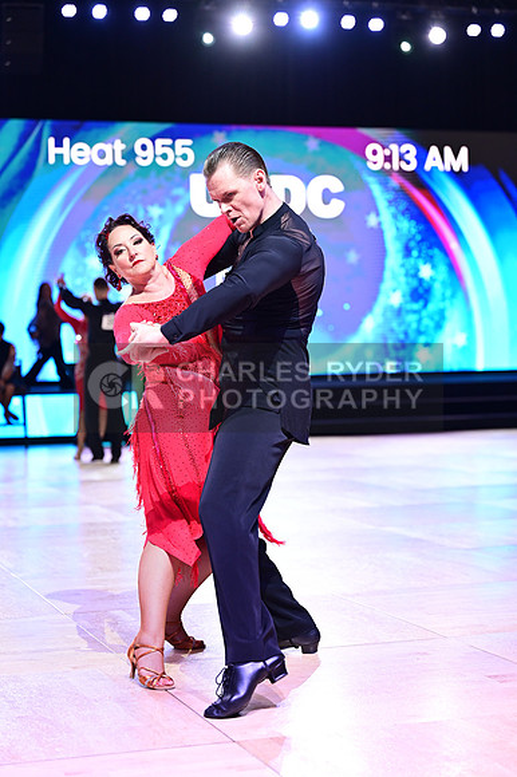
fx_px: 1574
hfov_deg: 18.6
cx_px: 258
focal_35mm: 73
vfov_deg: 27.7
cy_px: 388
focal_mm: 73
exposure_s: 1/320
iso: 1600
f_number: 2.8
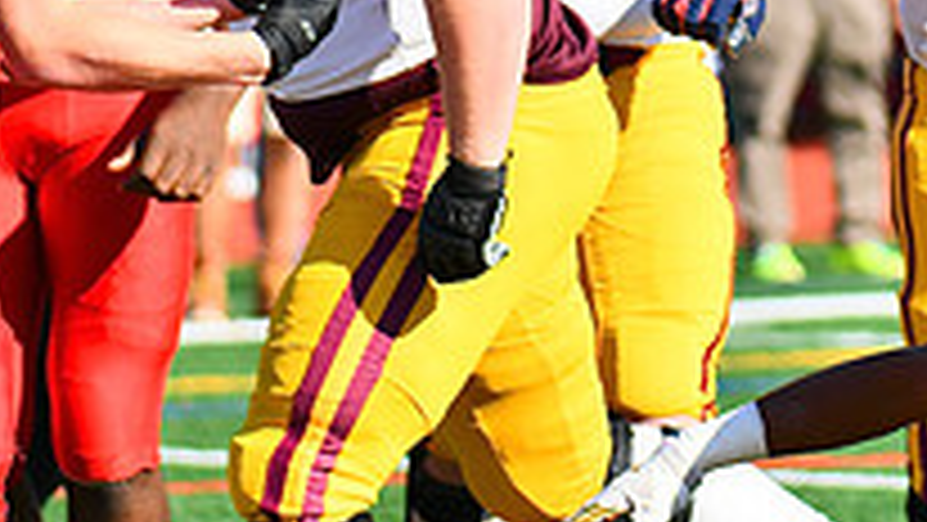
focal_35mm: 736
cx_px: 1282
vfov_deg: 1.7
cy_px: 569
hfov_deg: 2.9
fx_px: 18096
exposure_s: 1/1250
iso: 320
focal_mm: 250
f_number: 6.3
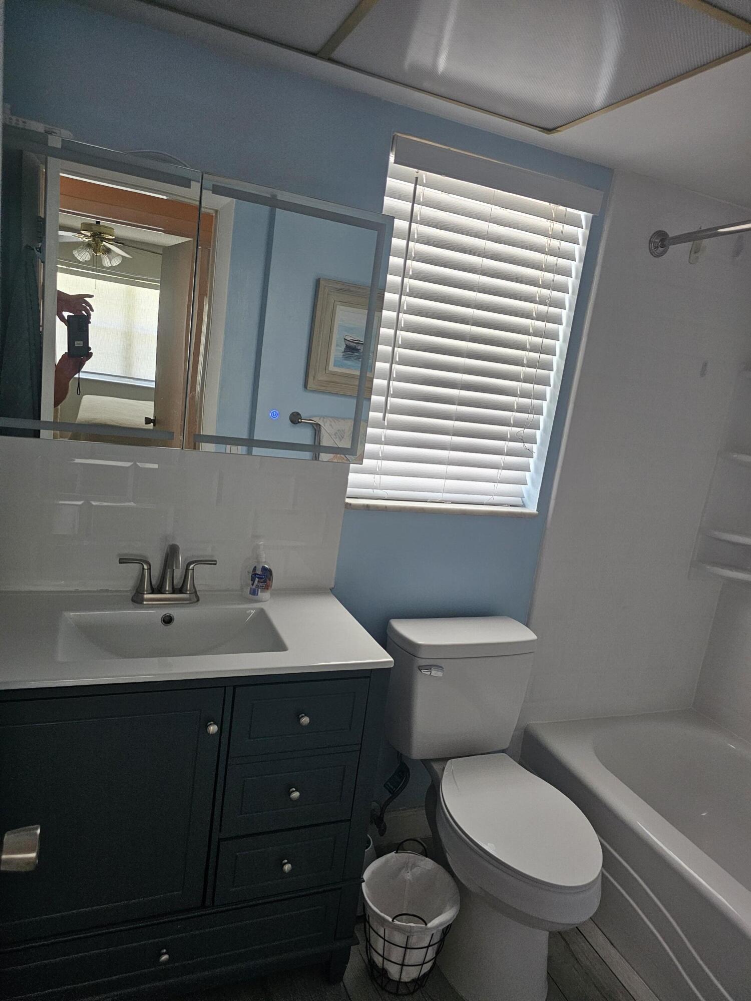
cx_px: 376
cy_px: 500
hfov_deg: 58.9
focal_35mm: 23
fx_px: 665
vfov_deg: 73.9
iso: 640
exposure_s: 1/240
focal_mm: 6.3
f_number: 1.7
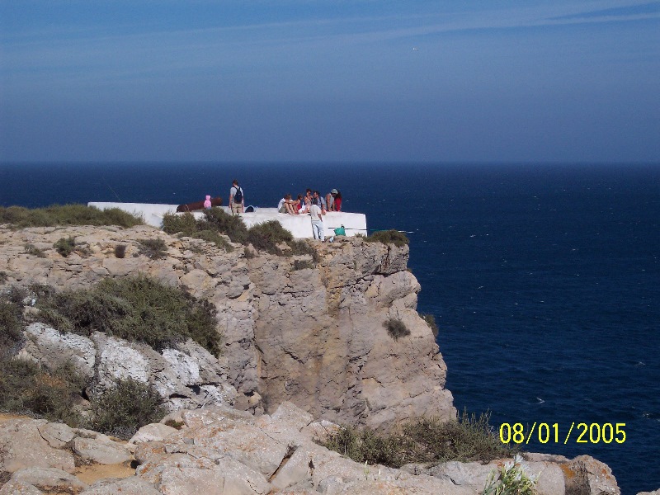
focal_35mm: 89
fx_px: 1697
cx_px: 330
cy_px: 248
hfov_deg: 22.0
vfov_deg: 16.6
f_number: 6.7
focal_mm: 18.7
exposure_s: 1/1000
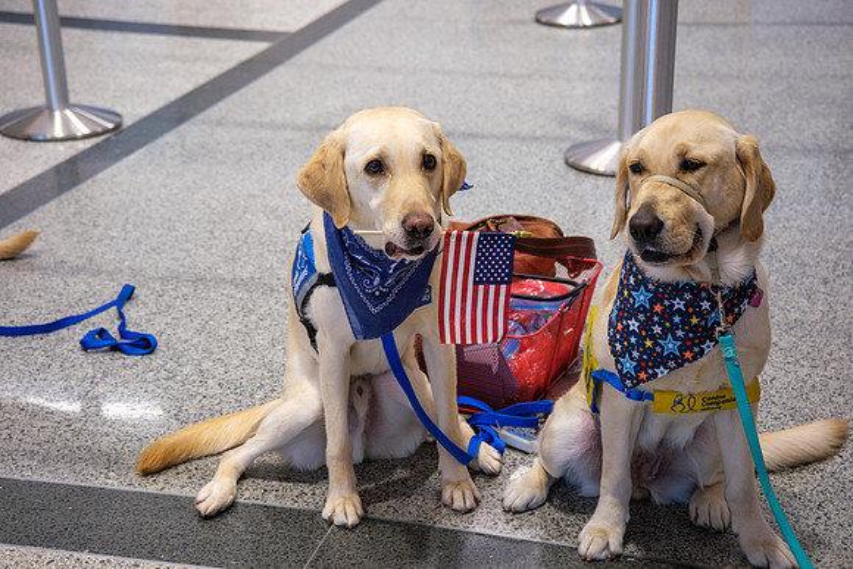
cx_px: 426
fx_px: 1517
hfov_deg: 31.4
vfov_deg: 21.3
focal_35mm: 64
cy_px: 284
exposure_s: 1/40
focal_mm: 42.9
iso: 640
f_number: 4
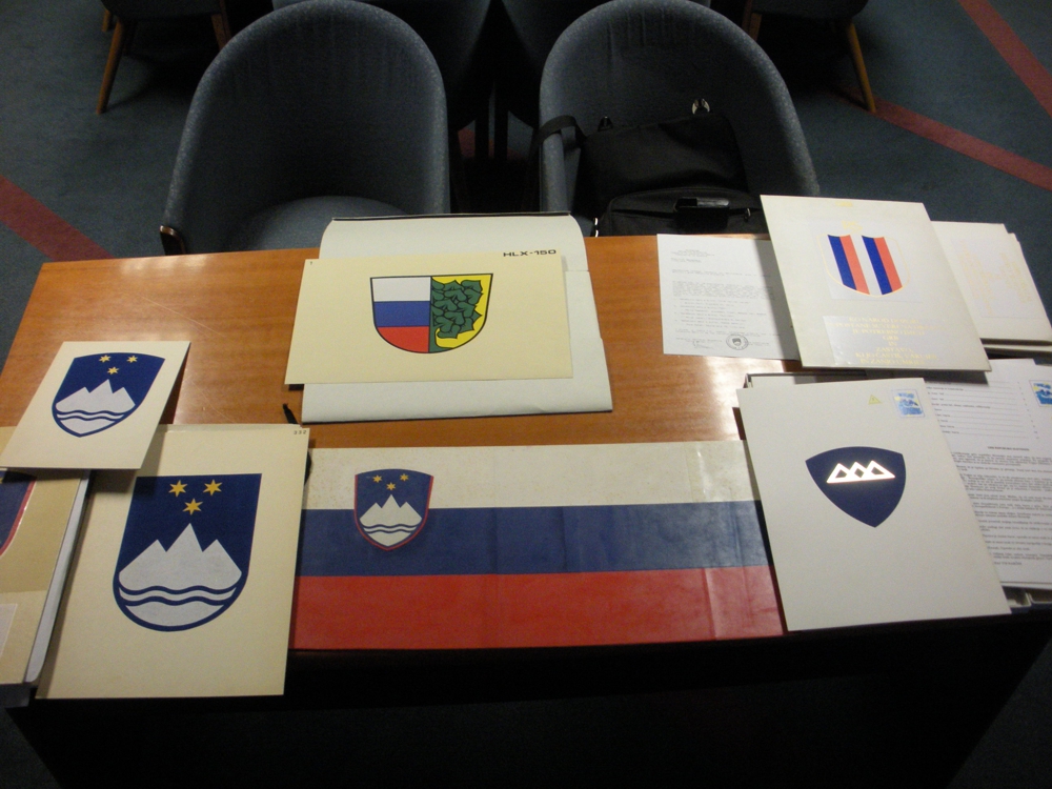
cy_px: 394
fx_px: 1094
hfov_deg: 51.4
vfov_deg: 39.7
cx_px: 526
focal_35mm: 36
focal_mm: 6.3
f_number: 3.5
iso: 345
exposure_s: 1/58.3
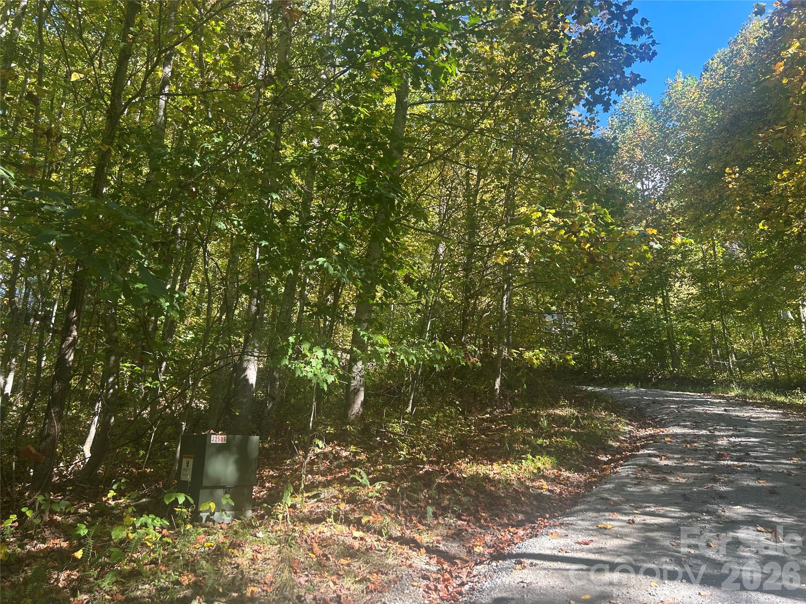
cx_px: 403
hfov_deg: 67.3
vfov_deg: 53.1
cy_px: 302
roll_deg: -1.3
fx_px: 605
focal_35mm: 26
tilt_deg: +14.2
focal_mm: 5.7
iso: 40
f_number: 1.5
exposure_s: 1/207
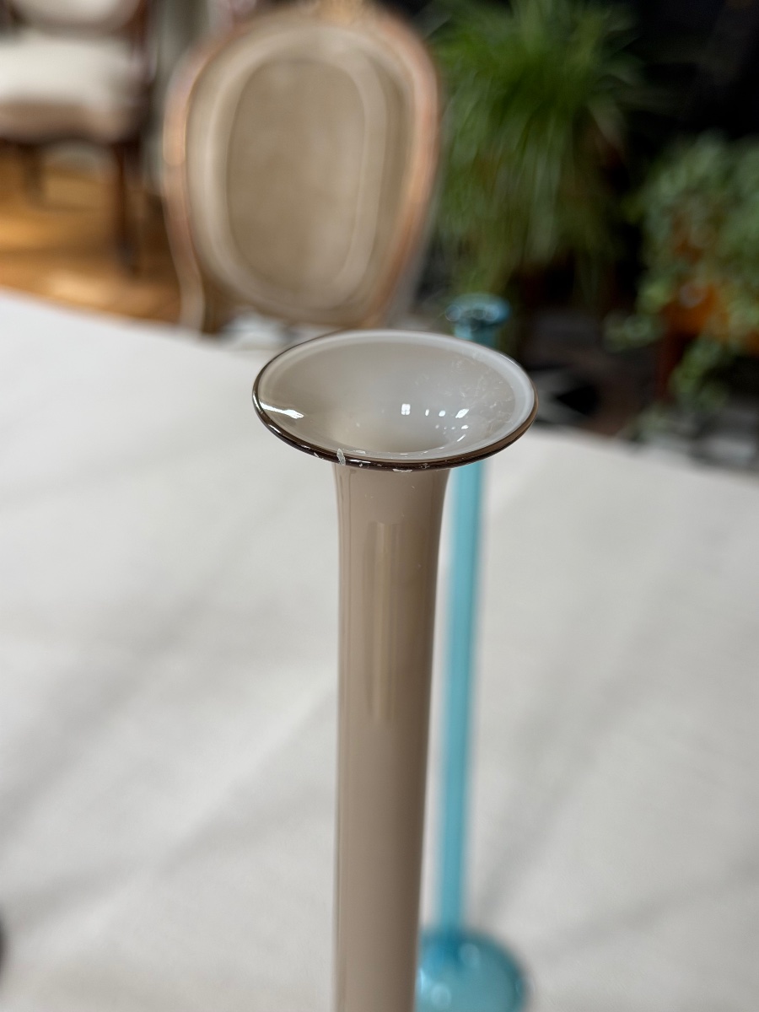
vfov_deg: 39.7
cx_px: 380
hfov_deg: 30.3
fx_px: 1403
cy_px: 506
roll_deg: -1.1
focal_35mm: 48
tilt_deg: -32.0
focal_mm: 6.76
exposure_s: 1/121
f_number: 1.78
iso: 50
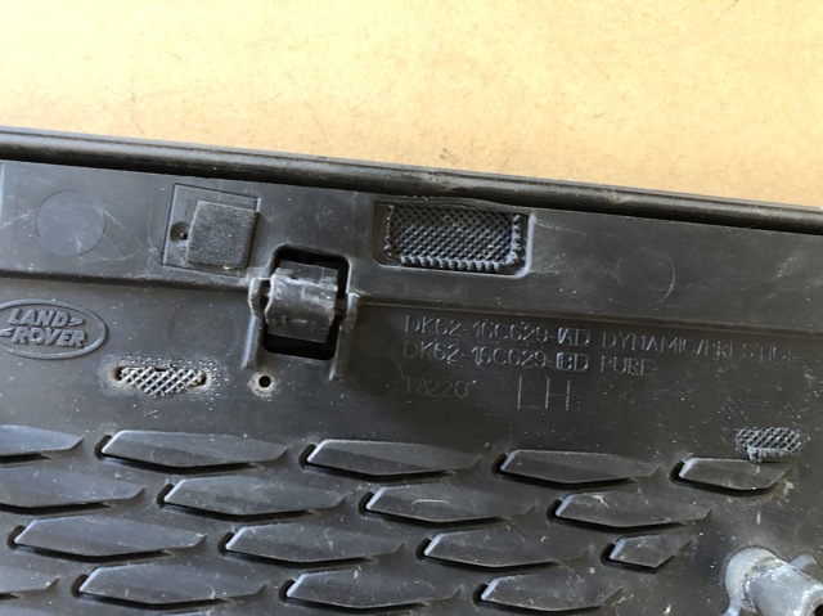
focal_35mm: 28
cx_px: 412
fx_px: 665
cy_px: 308
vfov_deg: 49.7
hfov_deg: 63.5
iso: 100
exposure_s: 1/8
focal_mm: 4
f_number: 1.8
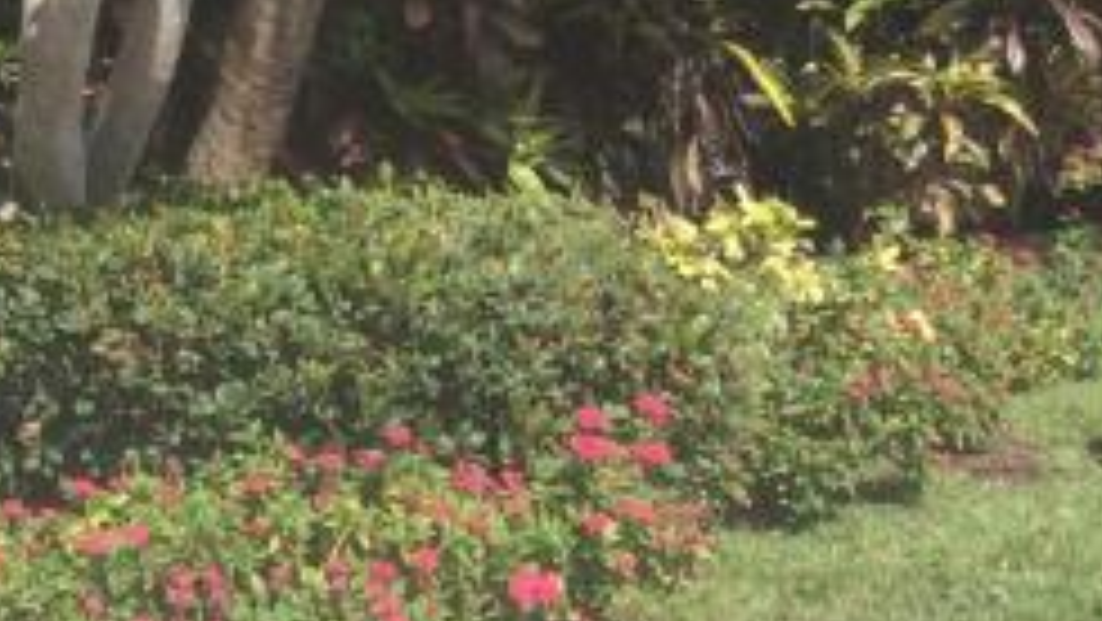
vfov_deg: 10.3
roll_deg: +1.6
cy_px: -320
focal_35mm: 114
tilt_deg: +3.9
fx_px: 3332
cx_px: -564
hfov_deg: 17.0
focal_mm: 3.3
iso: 32
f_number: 2.4
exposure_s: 1/1733
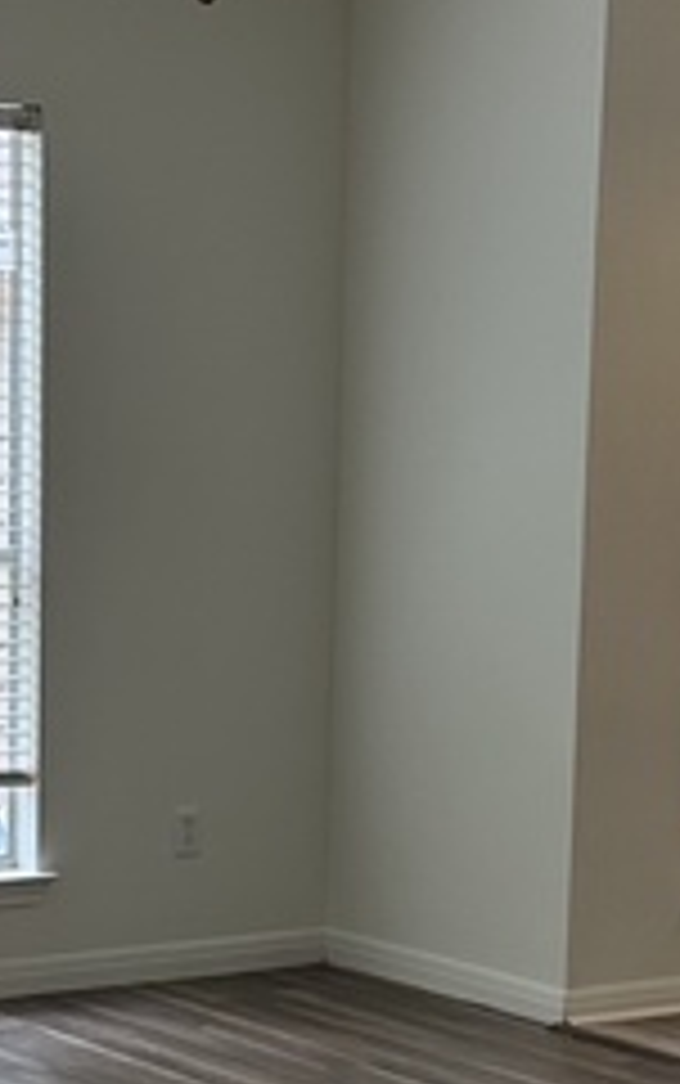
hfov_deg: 11.5
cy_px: 886
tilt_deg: -7.7
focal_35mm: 114
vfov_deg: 18.1
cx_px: 162
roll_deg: -0.6
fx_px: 3374
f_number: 1.78
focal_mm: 6.86
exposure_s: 1/319
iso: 80
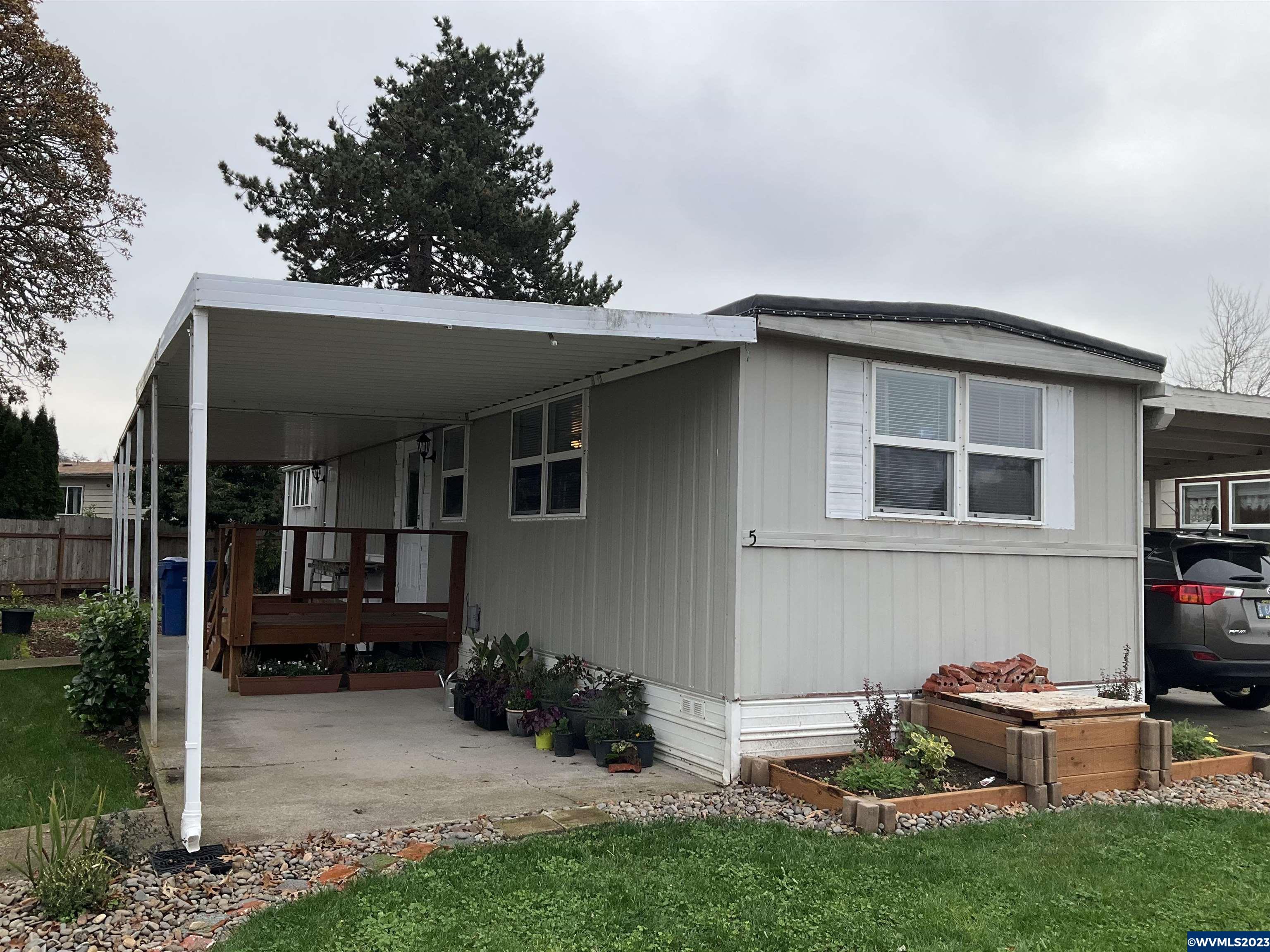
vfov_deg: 48.2
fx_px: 1064
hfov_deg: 61.7
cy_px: 476
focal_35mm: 29
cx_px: 635
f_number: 1.8
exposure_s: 1/568
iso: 25
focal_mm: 3
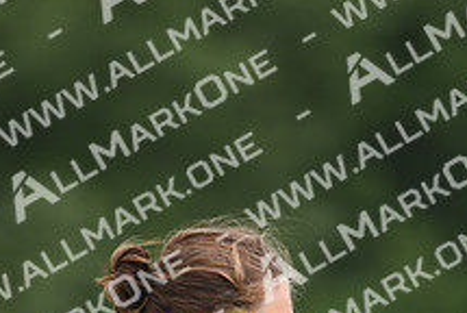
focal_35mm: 809
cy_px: 349
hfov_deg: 2.5
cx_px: 213
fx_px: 10509
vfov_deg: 1.7
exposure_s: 1/1600
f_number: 4
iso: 320
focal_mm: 300
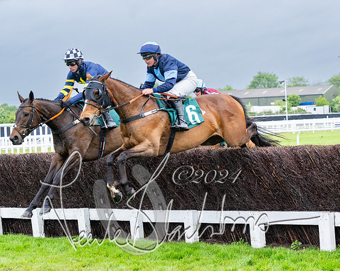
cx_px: 251
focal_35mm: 107
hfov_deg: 17.9
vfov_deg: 14.4
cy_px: 134
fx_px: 1076
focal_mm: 70
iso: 2000
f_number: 5
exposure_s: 1/1000
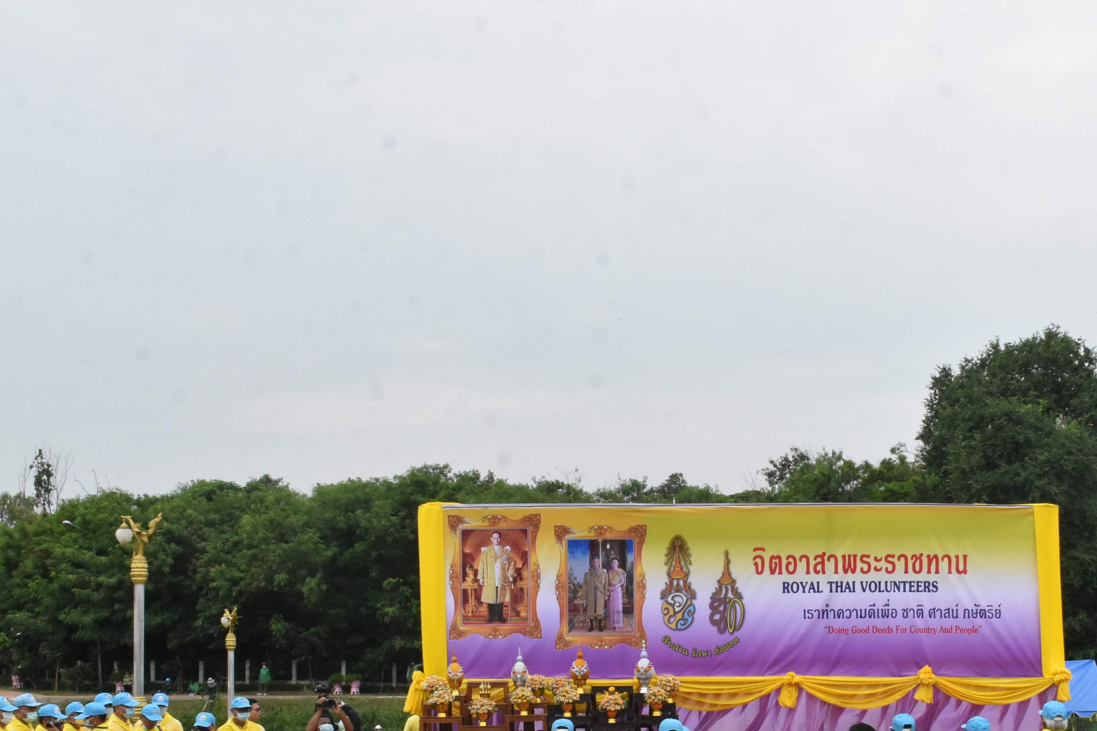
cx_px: 715
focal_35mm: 45
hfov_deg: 43.1
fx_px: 1371
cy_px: 592
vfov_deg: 29.2
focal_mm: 18
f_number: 16
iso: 2000
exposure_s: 1/1000
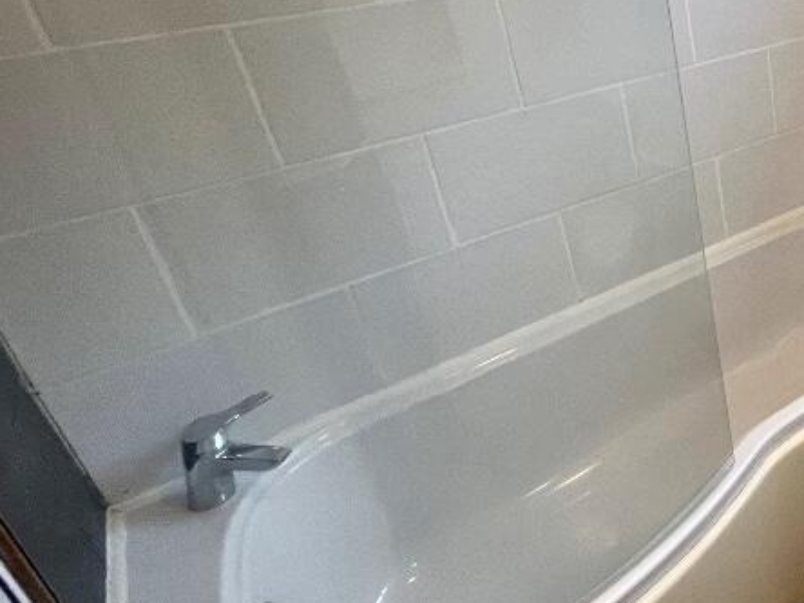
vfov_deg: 45.1
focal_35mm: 30
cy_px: 148
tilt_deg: -23.8
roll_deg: +0.9
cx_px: 924
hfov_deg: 43.2
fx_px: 697
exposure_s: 1/50
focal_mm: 1.57
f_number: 1.8
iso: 200
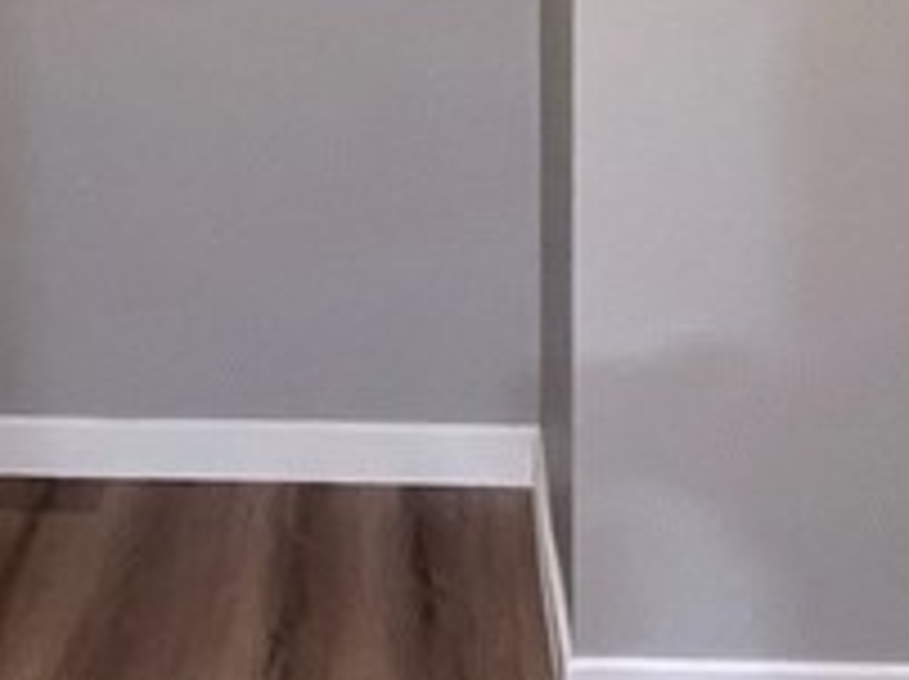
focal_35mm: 66
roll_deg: +1.9
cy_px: -45
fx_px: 1731
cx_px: 248
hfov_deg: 29.1
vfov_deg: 21.2
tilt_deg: -9.9
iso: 640
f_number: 1.8
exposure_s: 1/60
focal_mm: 1.57
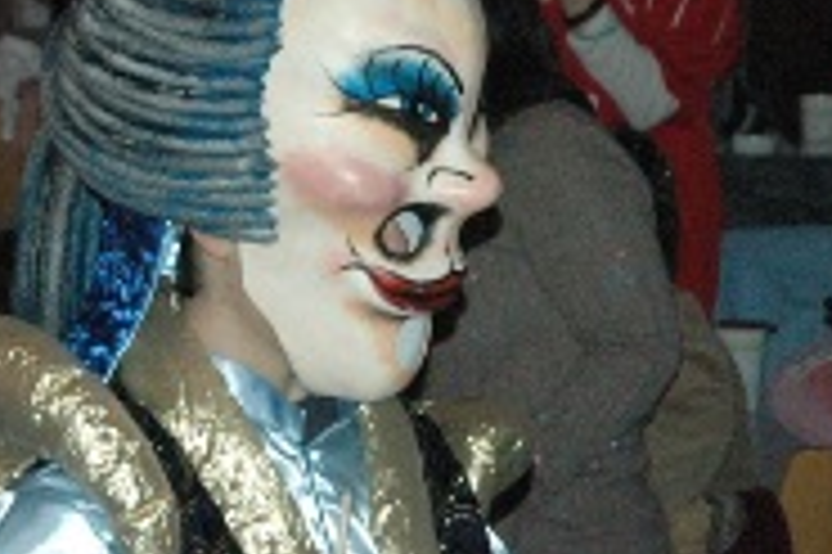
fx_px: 8382
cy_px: 230
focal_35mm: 363
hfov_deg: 5.7
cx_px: 243
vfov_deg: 3.8
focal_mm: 70
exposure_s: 1/60
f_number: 5
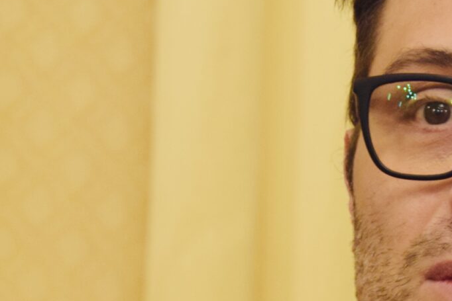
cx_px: 435
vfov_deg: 4.7
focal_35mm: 293
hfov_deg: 7.0
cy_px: 333
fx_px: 3679
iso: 640
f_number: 5
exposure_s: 1/60
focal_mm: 52
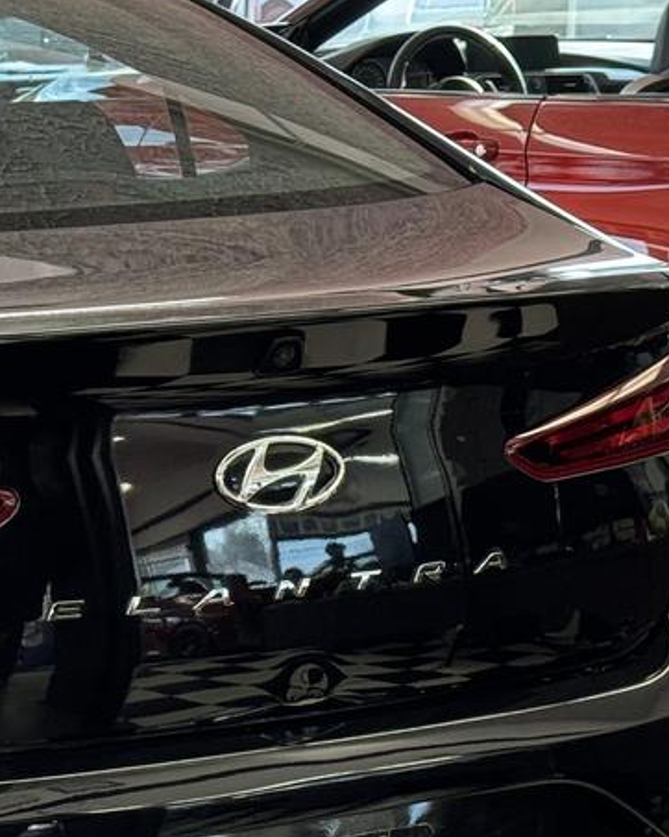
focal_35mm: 138
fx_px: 3418
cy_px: 545
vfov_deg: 13.9
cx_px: -268
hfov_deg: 10.8
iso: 64
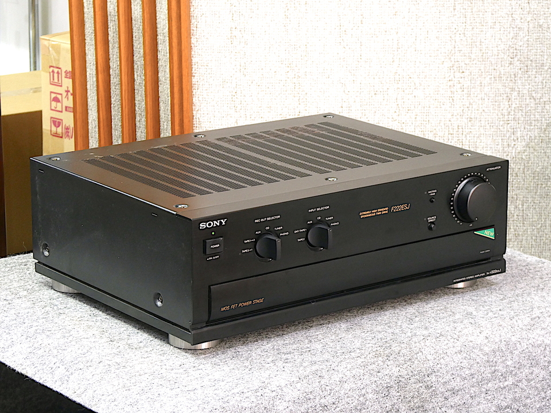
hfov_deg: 17.1
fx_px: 1831
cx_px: 276
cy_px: 206
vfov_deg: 12.9
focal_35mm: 115
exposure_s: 1/2.5
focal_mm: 20.6
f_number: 5.1
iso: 200
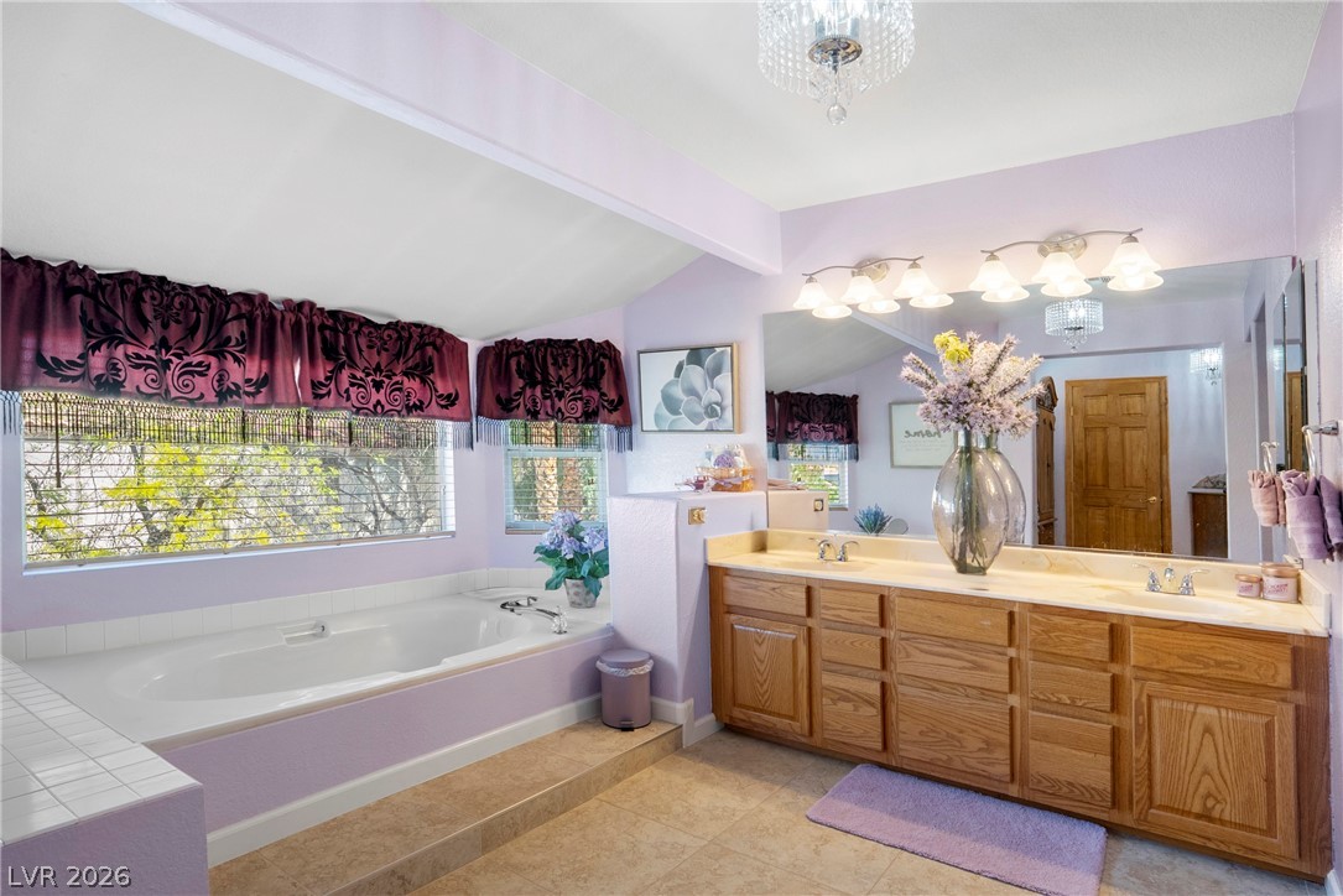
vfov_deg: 64.6
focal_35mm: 19
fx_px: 709
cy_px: 448
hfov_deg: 86.9
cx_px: 672
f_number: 9
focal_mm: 19
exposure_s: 1/8
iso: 800
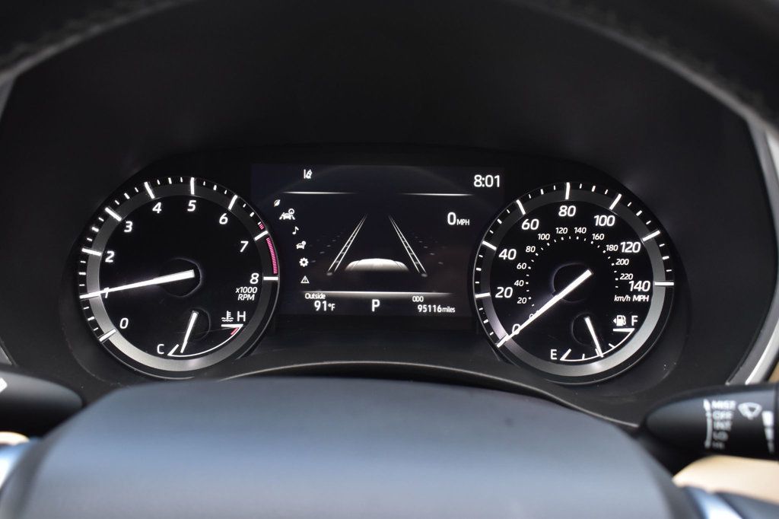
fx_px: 746
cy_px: 260
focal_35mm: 34
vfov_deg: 38.3
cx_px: 390
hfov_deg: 55.1
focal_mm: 23
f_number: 6.3
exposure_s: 1/15
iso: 1100
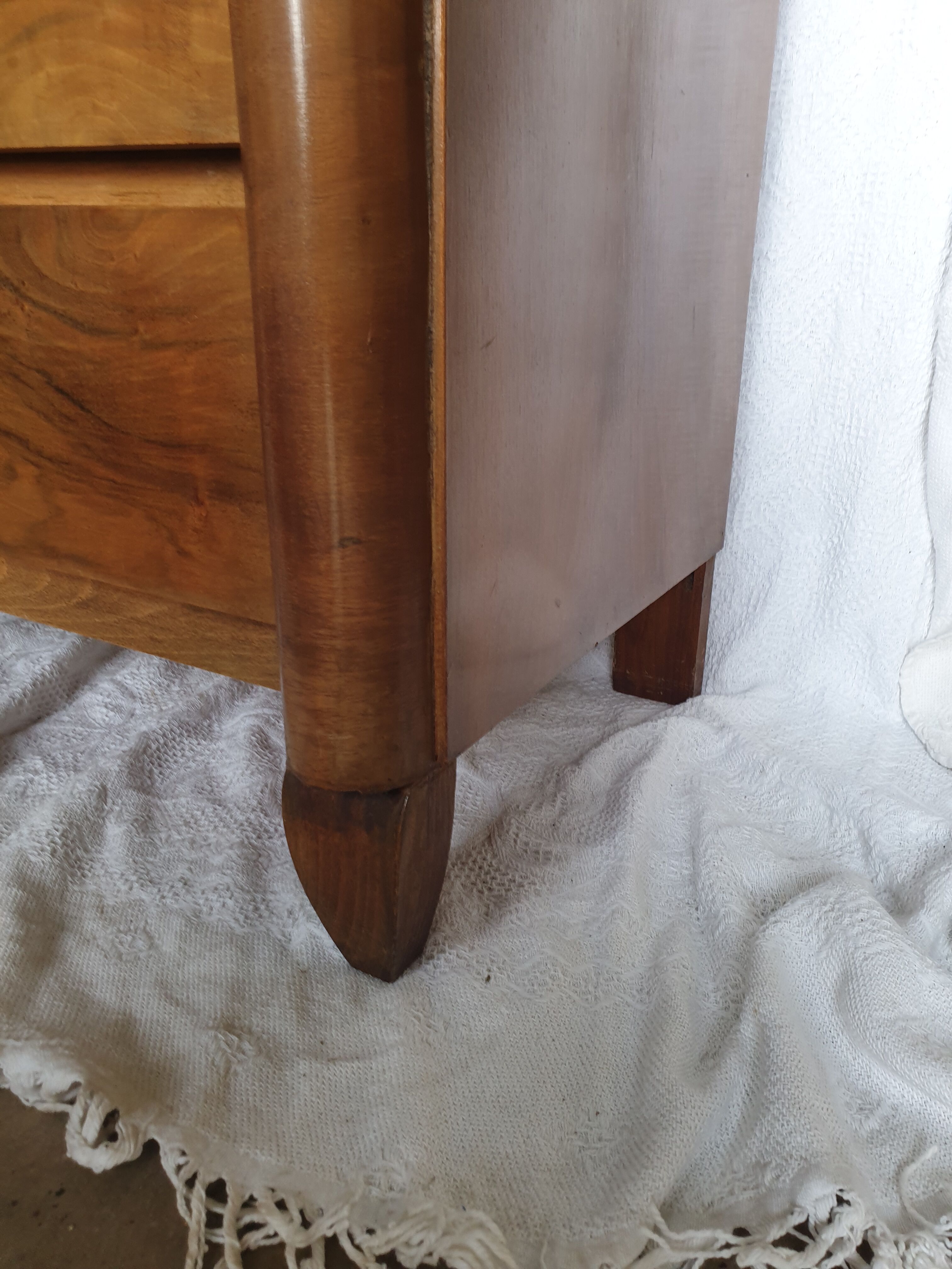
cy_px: 634
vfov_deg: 67.3
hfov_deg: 53.1
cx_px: 476
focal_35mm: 26
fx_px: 953
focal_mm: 4.3
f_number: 2.4
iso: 80
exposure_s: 1/50
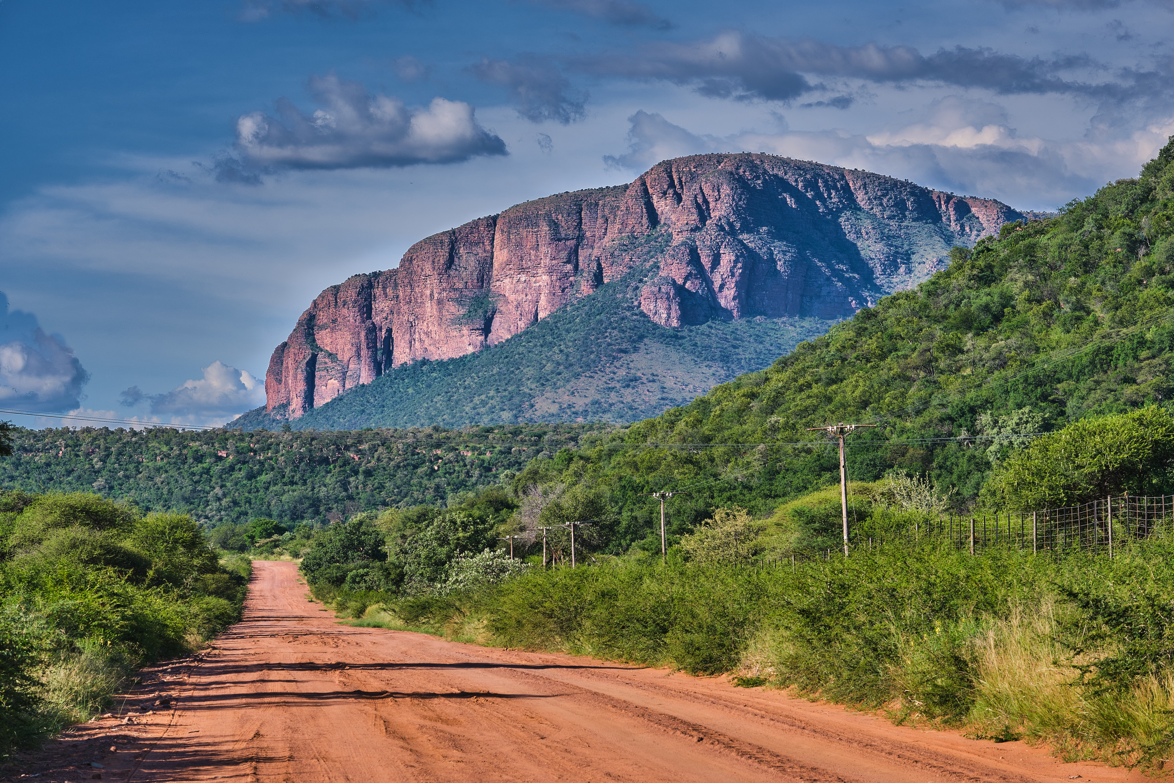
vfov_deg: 10.1
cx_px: 587
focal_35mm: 136
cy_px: 392
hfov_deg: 15.1
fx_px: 4435
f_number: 10
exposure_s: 1/320
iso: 125
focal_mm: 90.4
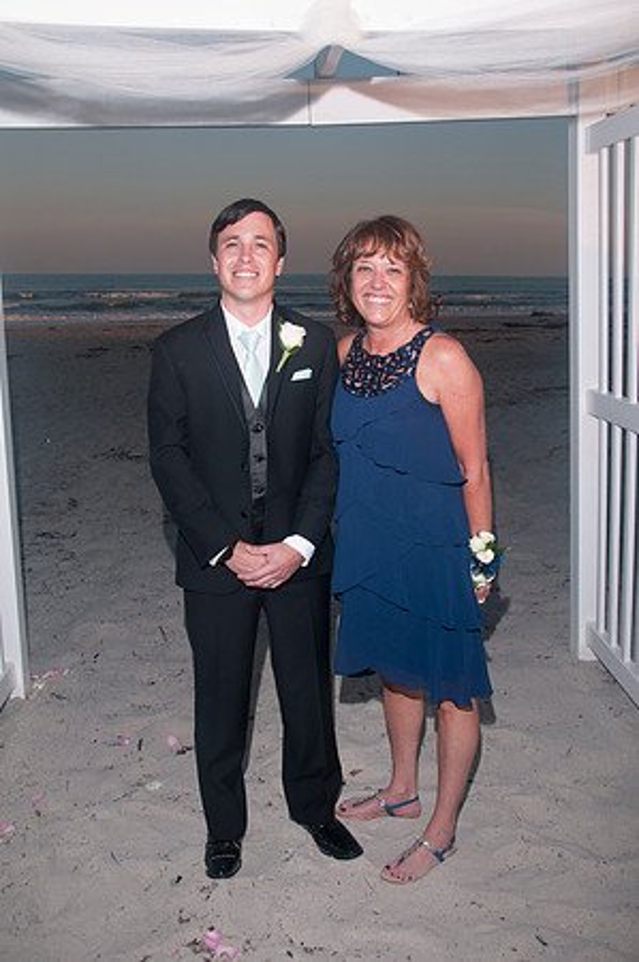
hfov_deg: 39.9
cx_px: 320
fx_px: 881
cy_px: 481
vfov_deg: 57.3
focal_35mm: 33
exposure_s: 1/250
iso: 100
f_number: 8
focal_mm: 22
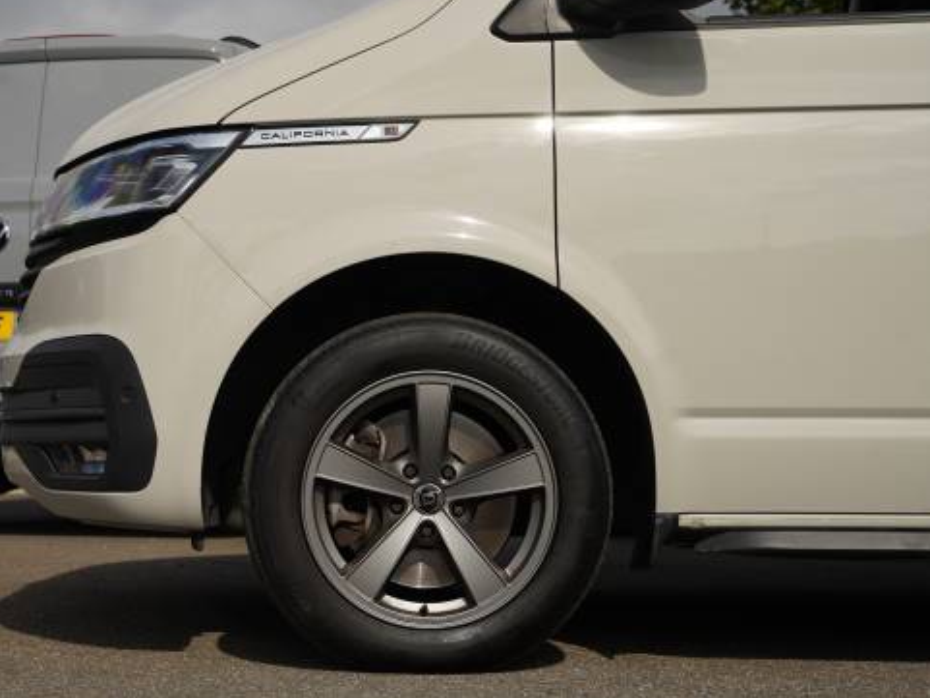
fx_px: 1865
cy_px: 296
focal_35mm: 69
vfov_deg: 21.2
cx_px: 369
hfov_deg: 27.9
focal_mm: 54.3
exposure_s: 1/400
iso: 100
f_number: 6.3
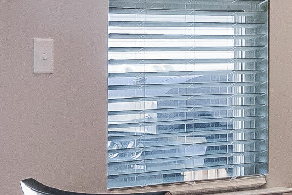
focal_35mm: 170
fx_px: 1376
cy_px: 184
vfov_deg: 8.1
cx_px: 592
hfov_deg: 11.0
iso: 4000
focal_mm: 30.1
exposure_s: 1/3
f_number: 9
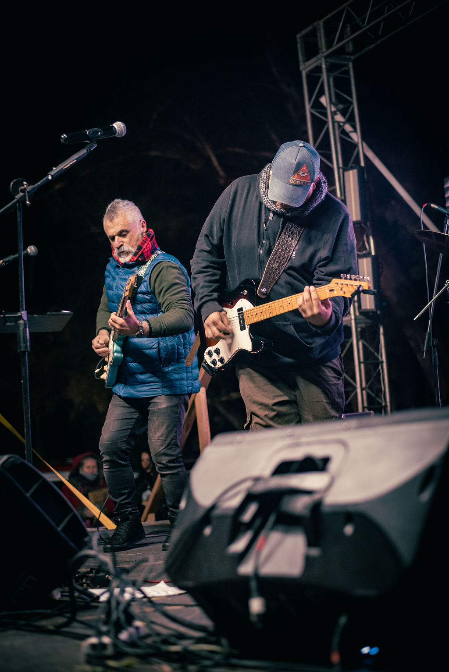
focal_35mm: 50
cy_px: 336
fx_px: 935
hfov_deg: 27.0
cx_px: 224
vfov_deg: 39.6
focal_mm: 50
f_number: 2.5
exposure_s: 1/200
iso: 2000
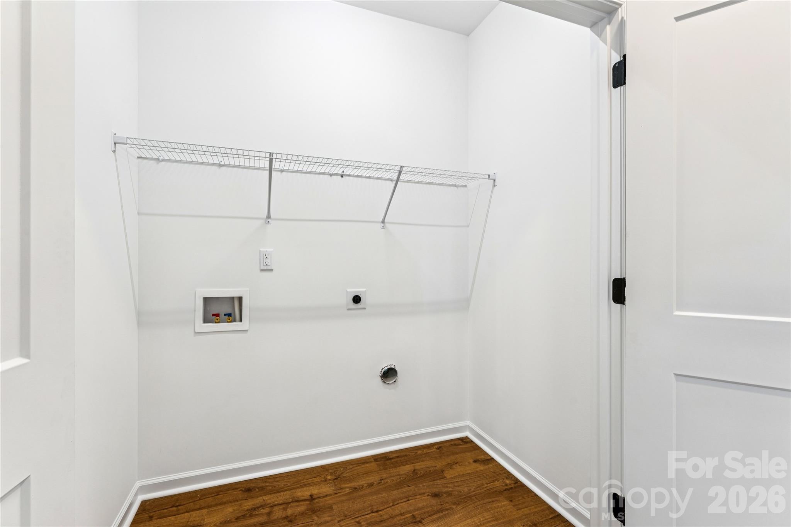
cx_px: 396
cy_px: 264
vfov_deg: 73.1
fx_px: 356
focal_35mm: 16
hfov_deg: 96.0
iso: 100
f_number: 9
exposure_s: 1/5
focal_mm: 16.2
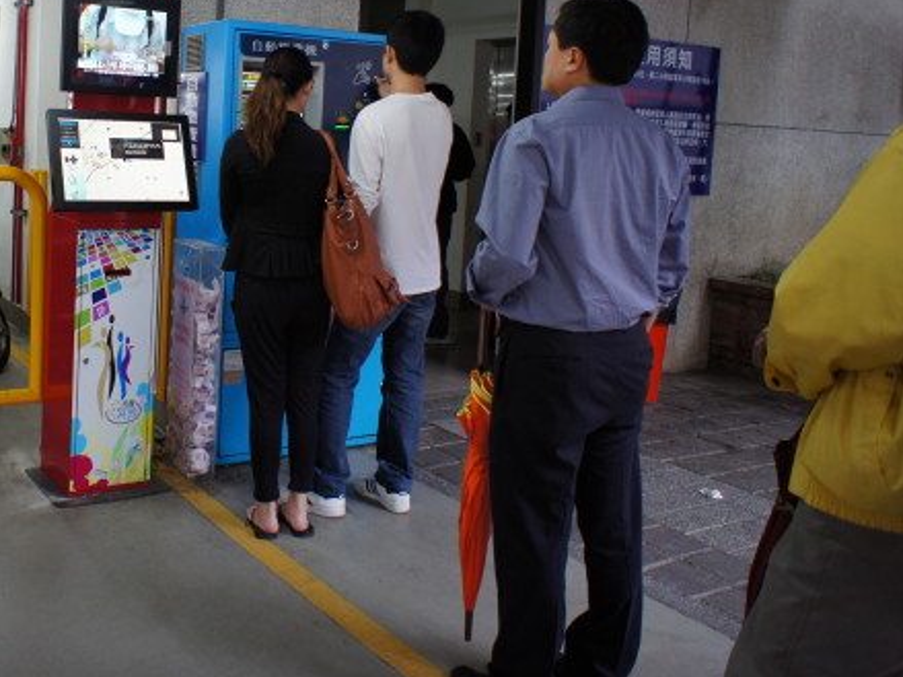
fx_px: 939
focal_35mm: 36
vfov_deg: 39.1
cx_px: 228
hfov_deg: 49.4
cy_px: 212
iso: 400
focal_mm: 16
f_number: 2.8
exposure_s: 1/30
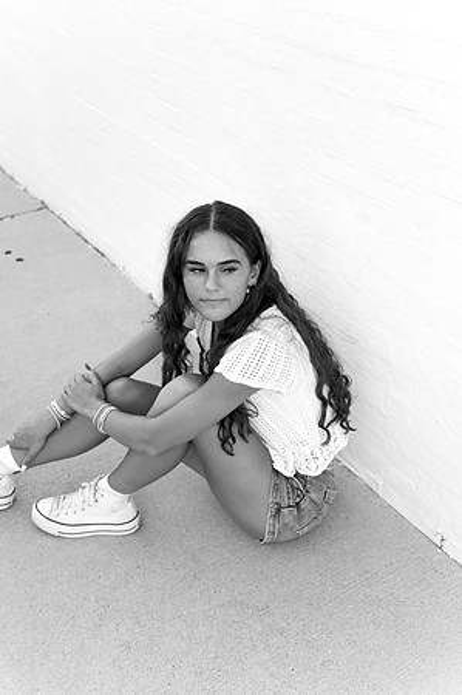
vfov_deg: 48.5
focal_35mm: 40
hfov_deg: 33.3
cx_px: 231
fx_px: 772
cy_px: 348
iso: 1600
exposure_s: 1/1600
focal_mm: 40
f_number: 4
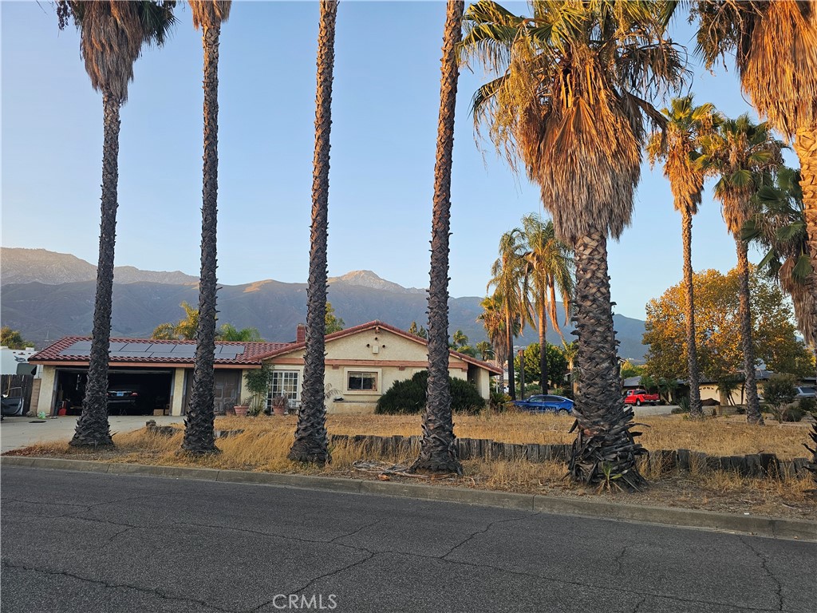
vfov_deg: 58.9
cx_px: 408
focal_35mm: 23
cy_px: 306
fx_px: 543
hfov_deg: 73.9
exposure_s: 1/180
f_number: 1.7
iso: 32
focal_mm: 6.3
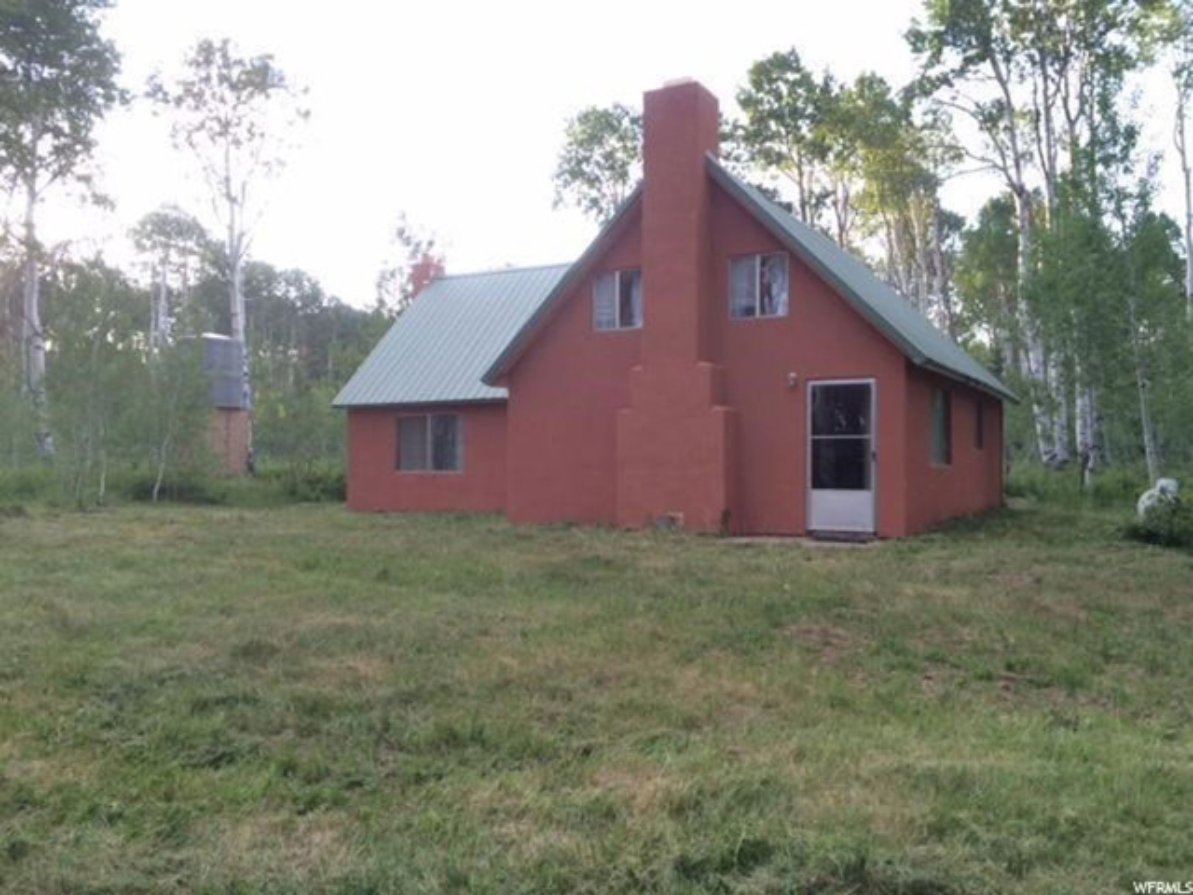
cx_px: 596
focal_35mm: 29
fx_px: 999
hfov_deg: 61.7
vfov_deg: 48.2
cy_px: 448
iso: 32
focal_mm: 4.15
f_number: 2.2
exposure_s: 1/120
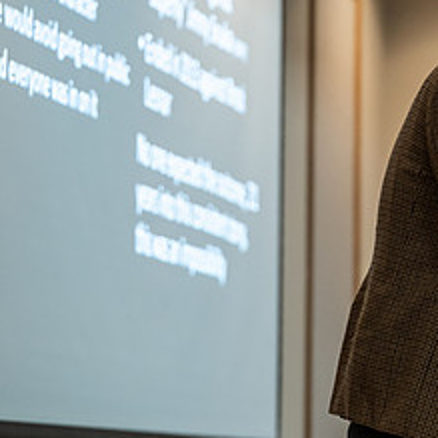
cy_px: 157
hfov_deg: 7.0
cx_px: 530
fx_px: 3550
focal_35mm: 248
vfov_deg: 7.1
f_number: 3.2
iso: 2000
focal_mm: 110
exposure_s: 1/200
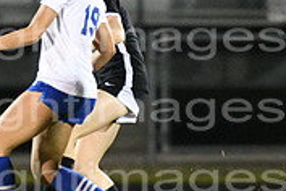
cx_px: 60
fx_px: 7817
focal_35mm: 984
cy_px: 75
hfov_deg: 2.1
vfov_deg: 1.4
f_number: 2.8
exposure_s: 1/800
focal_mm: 200
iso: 7200
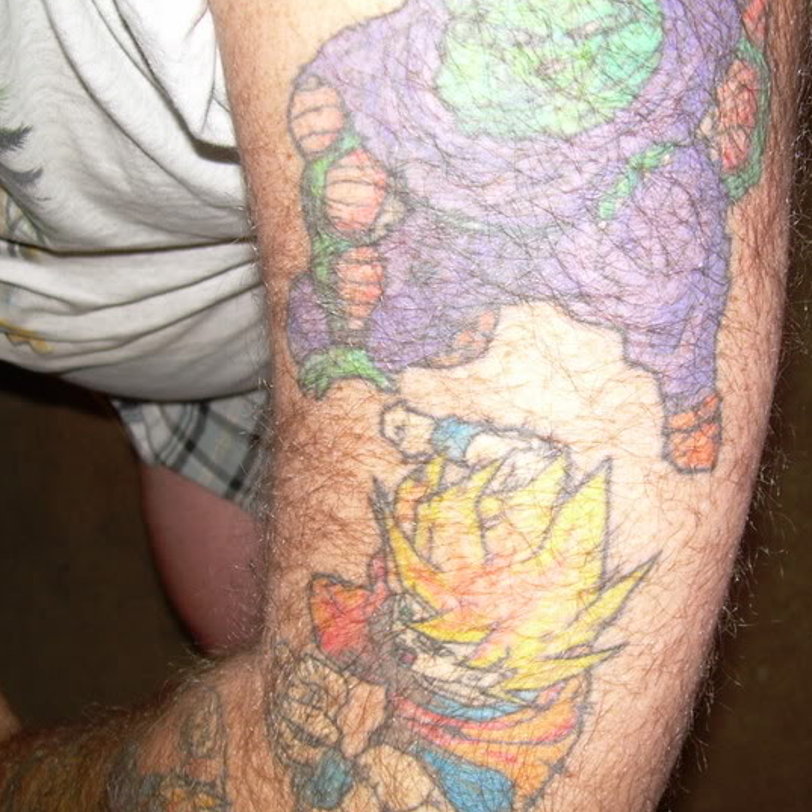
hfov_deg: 33.9
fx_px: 1327
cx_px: 505
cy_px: 408
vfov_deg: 34.0
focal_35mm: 50
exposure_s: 1/60
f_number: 2.8
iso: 50
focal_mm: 6.3
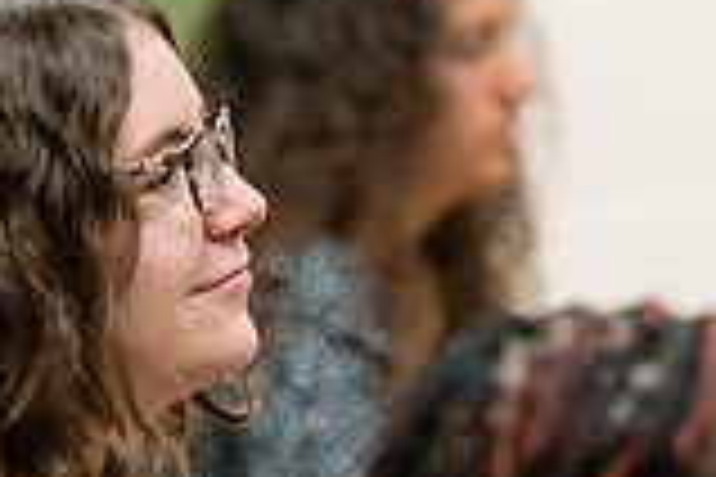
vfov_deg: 3.0
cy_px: 335
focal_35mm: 457
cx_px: 185
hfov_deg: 4.5
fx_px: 9089
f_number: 2.8
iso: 2500
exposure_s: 1/200
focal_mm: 125
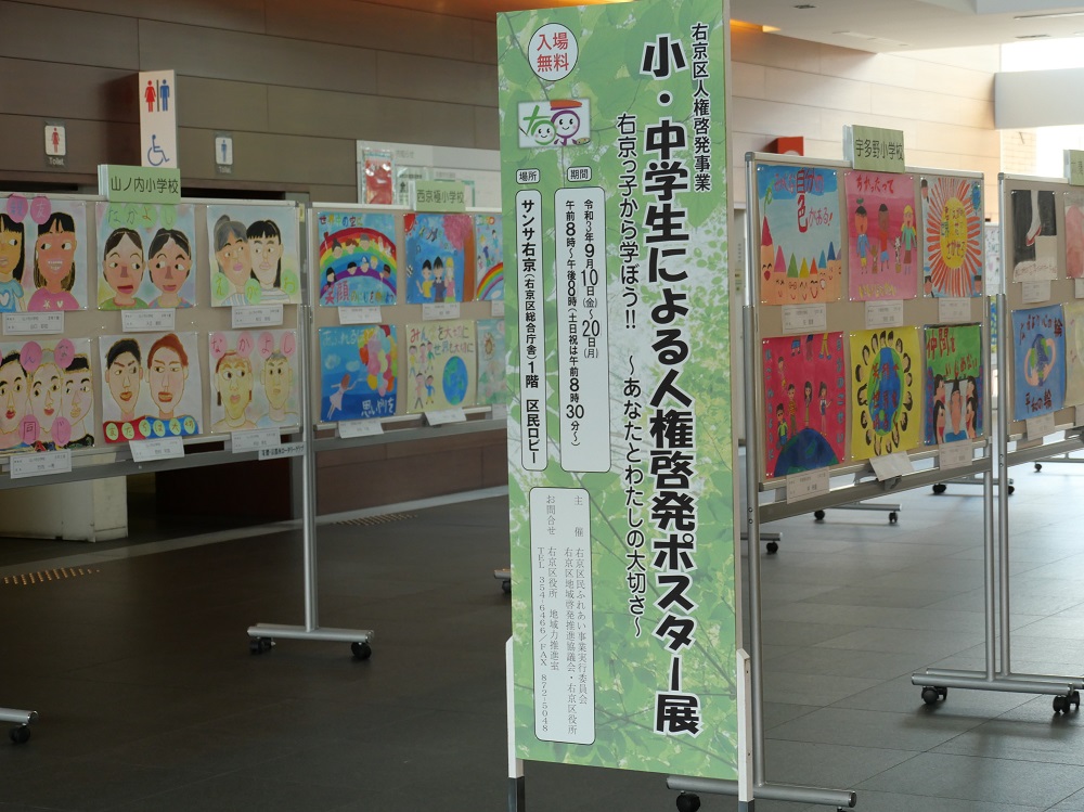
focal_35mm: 82
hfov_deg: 23.8
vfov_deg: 18.0
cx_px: 542
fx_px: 2567
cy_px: 406
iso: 800
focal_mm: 41
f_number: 5.3
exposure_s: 1/80
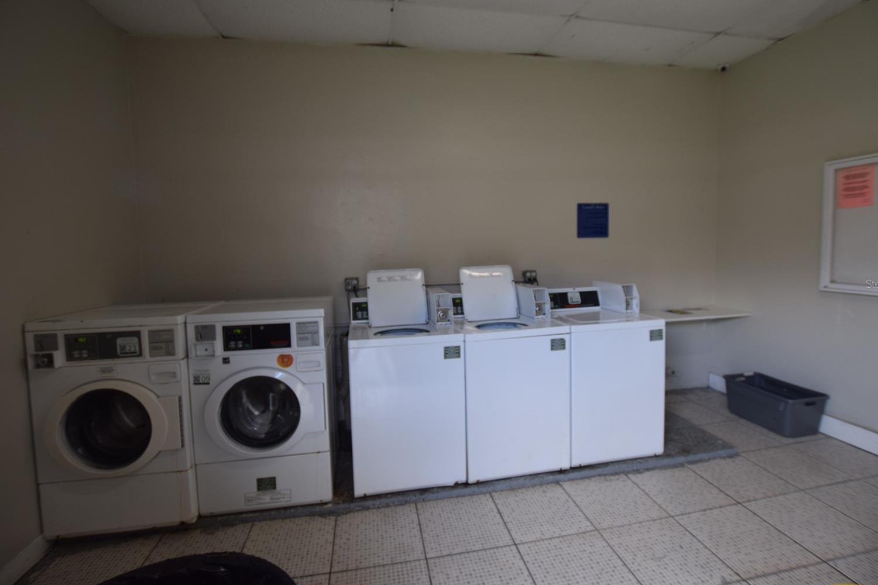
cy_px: 284
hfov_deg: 96.7
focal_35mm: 16
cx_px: 450
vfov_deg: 73.7
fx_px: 390
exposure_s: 1/80
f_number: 4.5
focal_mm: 10
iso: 400
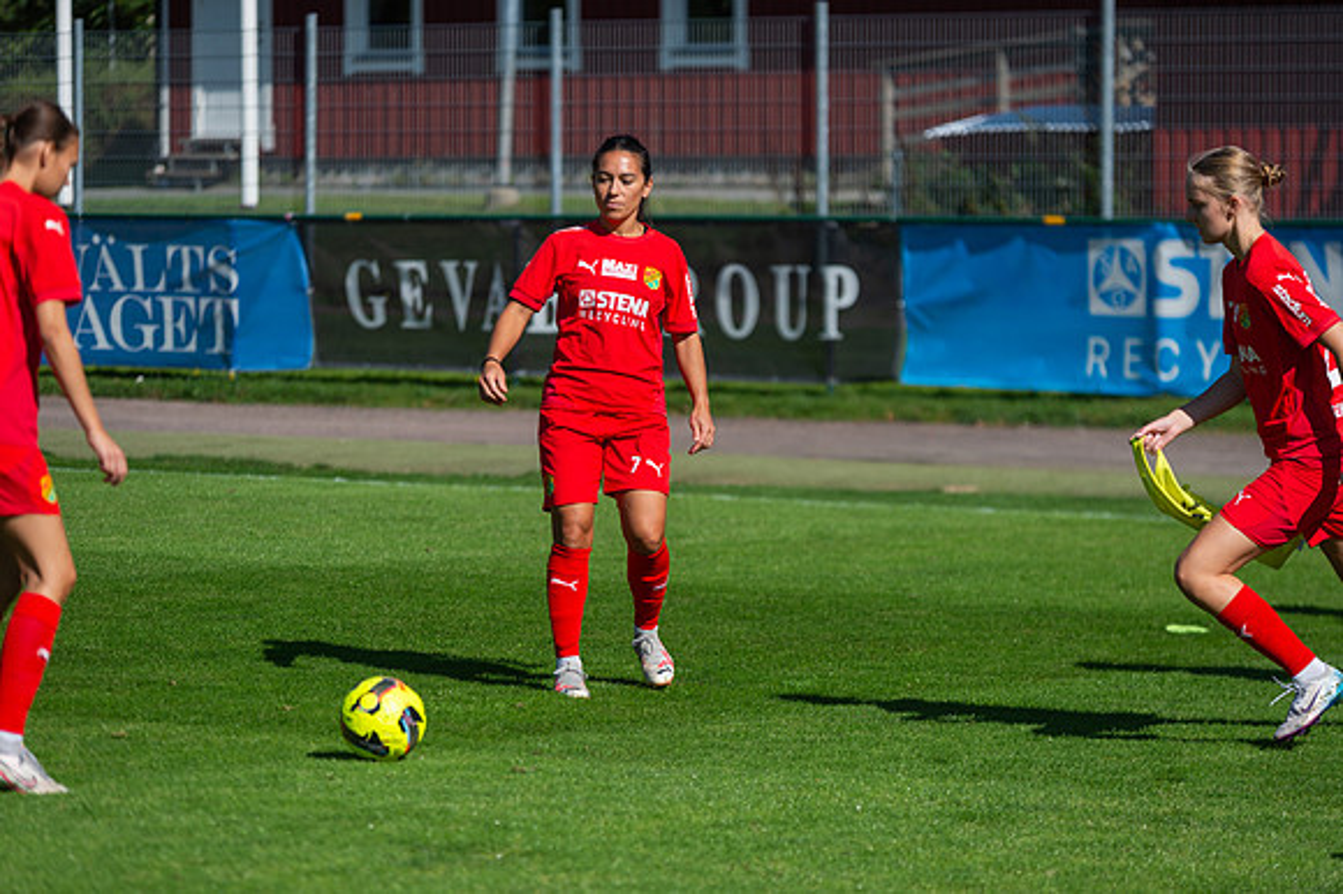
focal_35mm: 167
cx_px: 672
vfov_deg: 8.2
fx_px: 6233
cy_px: 447
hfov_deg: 12.3
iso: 100
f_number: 3.2
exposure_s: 1/3200
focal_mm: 160
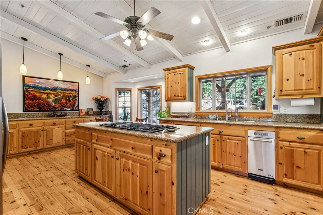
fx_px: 149
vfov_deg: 71.7
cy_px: 108
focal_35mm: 17
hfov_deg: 94.7
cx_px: 162
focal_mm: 16.6
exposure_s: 1/2.5
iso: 100
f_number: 13
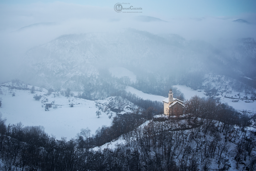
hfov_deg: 28.8
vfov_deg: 19.5
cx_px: 128
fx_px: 498
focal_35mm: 70
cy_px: 86
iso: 80
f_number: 7.1
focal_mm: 70
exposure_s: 1/500
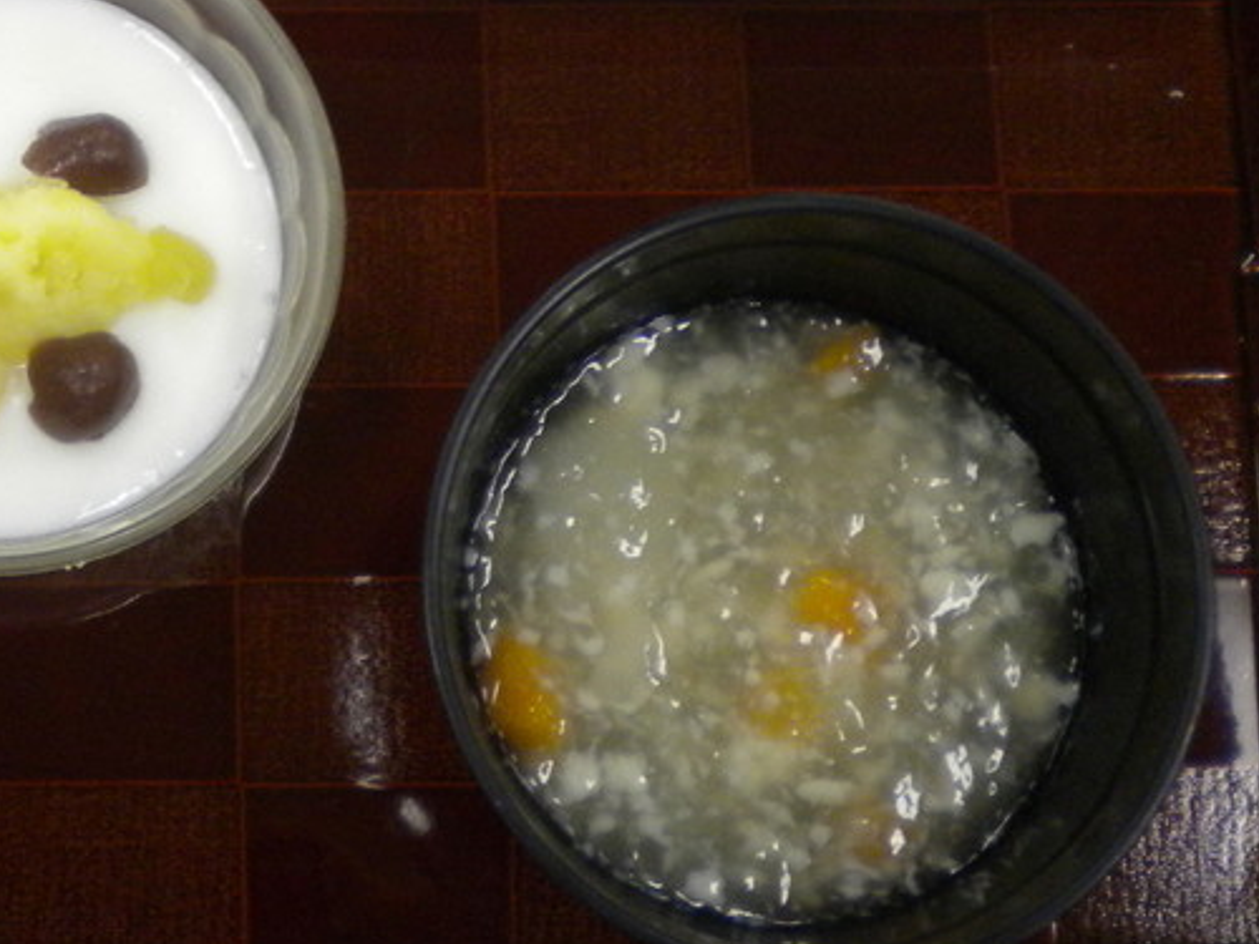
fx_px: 3055
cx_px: 86
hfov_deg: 22.6
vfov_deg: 17.4
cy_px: 156
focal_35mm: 84
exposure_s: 1/57.5
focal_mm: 6.3
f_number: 3.1
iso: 317
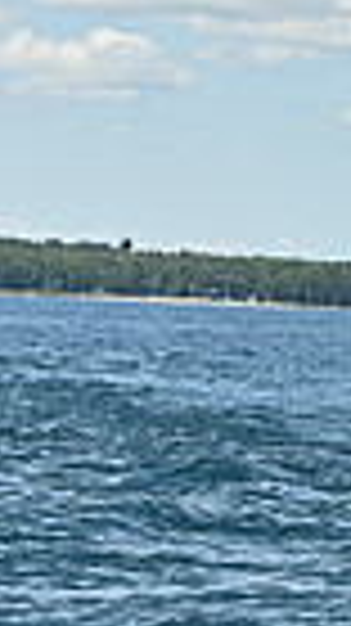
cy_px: 137
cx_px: 1300
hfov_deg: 3.8
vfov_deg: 7.0
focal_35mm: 306
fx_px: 5072
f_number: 9
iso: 320
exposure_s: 1/1000
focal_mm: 70
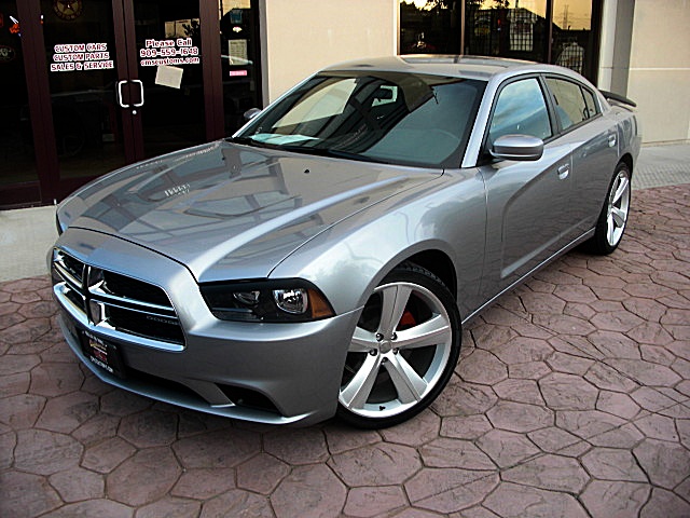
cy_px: 259
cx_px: 345
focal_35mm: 36
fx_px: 718
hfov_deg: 51.4
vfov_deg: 39.7
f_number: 2.8
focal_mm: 6.3
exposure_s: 1/80
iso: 50
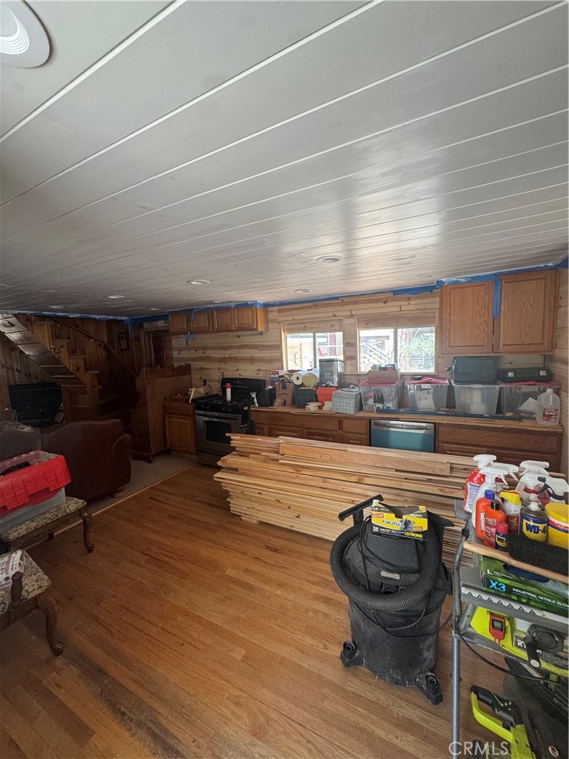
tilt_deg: -7.8
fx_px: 307
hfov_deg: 85.7
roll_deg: +3.1
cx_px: 284
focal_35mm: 14
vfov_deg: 102.1
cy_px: 380
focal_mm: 2.22
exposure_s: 1/99
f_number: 2.2
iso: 200
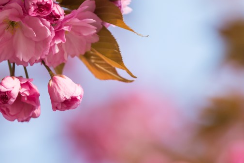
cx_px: 55
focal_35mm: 561
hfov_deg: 3.7
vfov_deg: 2.5
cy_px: -36
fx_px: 3803
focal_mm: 175
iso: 200
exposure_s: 1/800
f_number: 3.5
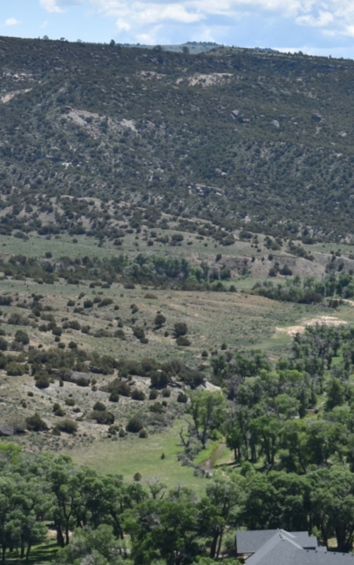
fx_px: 2345
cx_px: 638
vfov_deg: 13.8
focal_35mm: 152
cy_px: 288
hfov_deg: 8.3
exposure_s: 1/500
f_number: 8
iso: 200
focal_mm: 42
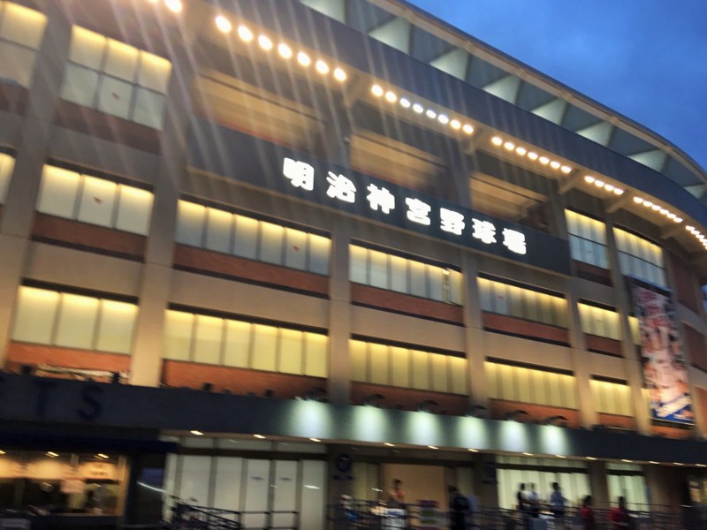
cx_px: 354
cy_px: 265
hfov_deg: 61.7
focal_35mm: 29
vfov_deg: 48.2
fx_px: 592
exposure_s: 1/15
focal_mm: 4.15
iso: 25
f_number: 2.2
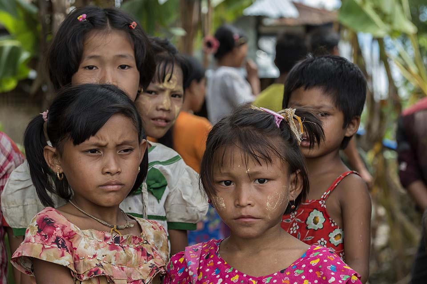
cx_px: 214
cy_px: 142
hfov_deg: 28.9
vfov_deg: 19.4
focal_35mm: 70
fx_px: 830
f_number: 5.6
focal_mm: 70
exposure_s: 1/800
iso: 400
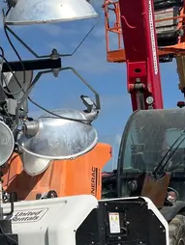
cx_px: 40
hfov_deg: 19.5
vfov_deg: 24.8
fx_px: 534
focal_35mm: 75
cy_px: 245
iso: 50
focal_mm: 5.1
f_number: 1.6
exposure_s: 1/5556
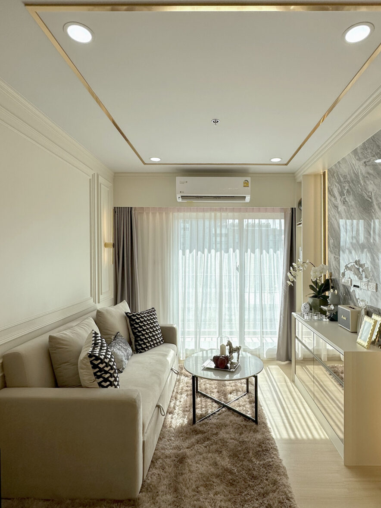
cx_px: 221
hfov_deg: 68.2
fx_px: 279
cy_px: 277
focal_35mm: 19
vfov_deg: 84.4
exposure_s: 1/1114
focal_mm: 2.22
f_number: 2.2
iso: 40
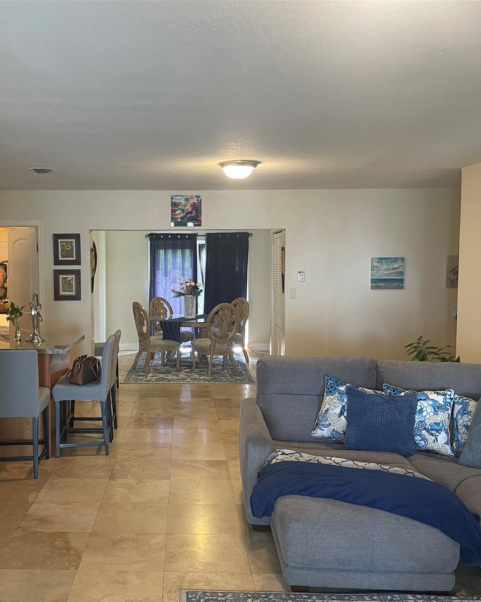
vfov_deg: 52.8
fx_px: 605
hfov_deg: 42.7
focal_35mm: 34
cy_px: 302
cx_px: 157
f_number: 1.6
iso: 200
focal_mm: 4.2
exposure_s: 1/60
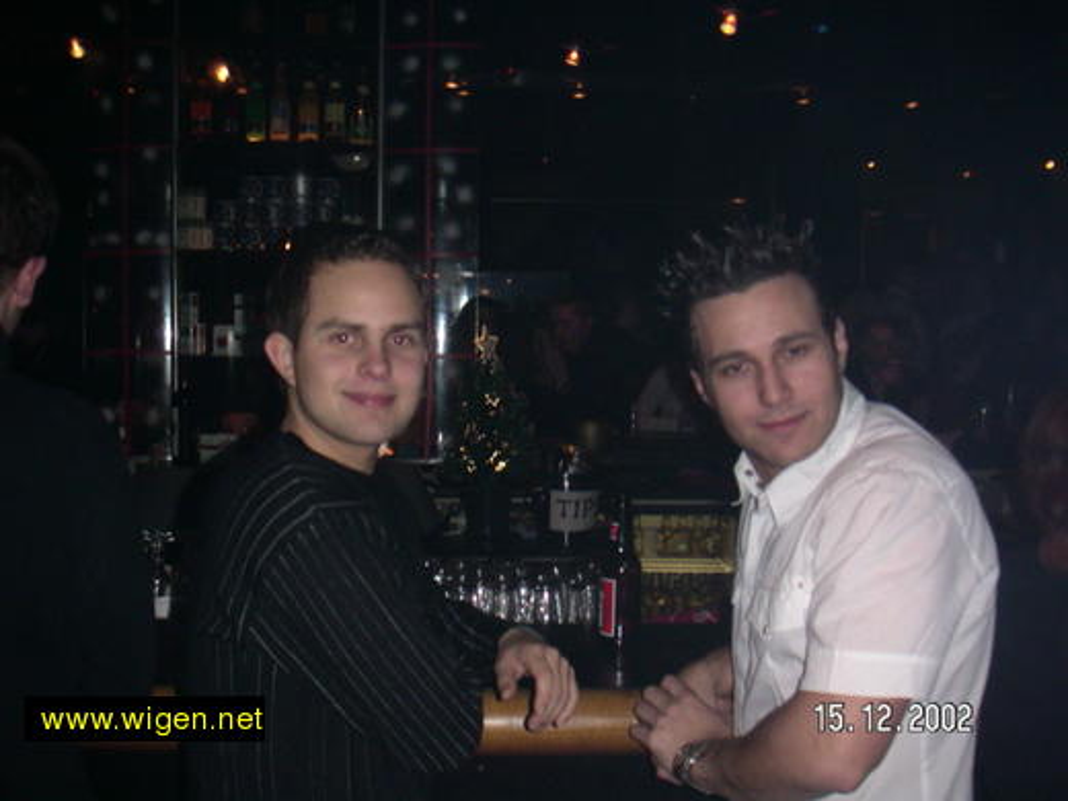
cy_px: 400
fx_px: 1172
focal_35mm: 38
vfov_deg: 37.7
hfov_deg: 49.0
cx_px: 534
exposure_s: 1/50
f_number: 2.8
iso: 160
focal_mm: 6
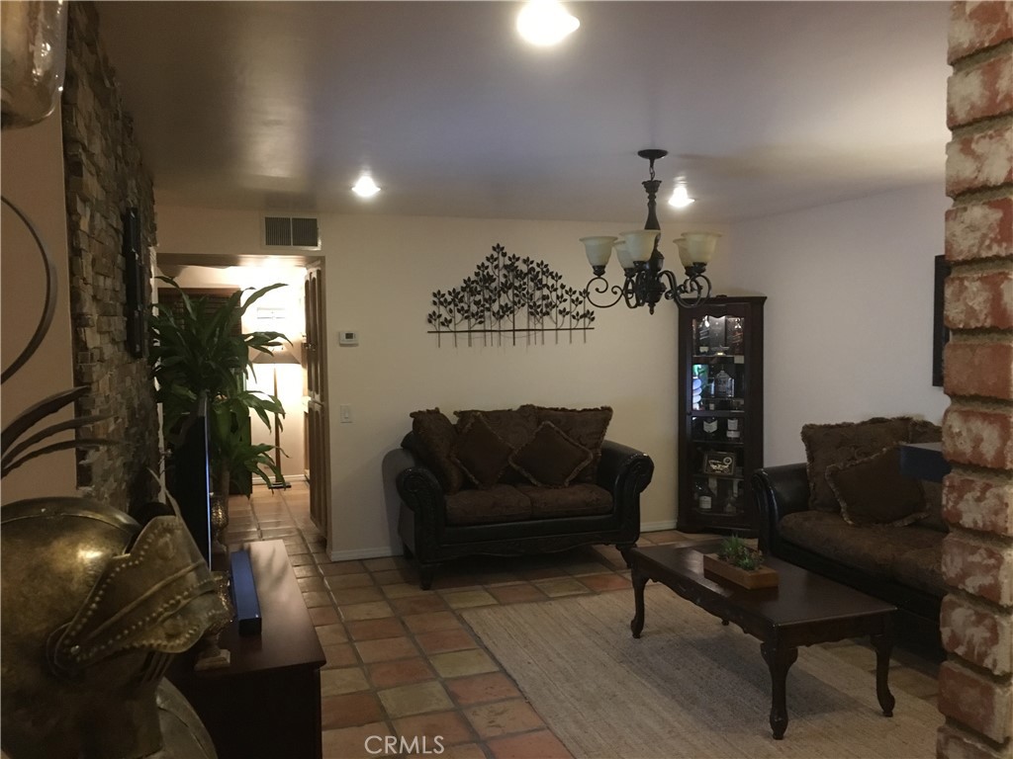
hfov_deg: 61.7
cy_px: 380
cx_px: 506
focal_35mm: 29
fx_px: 849
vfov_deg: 48.2
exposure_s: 1/15
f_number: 2.2
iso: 500
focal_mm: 4.15
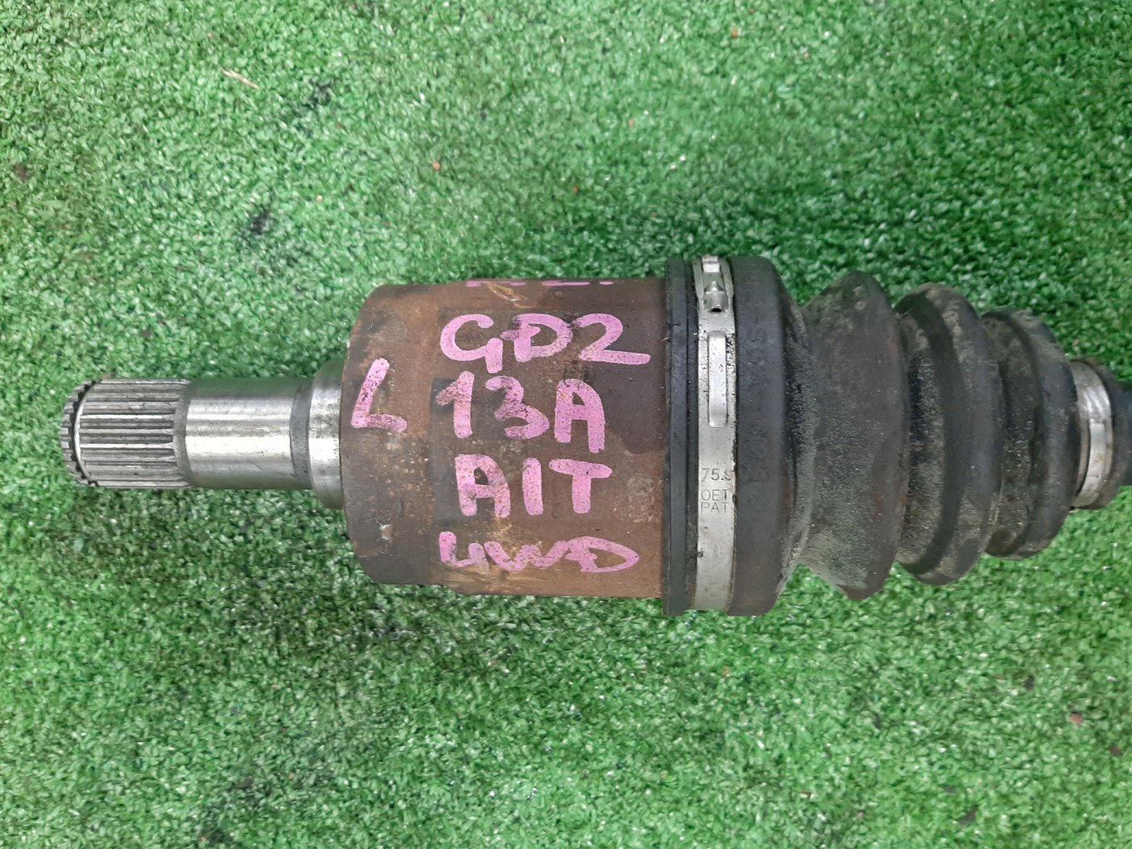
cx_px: 584
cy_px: 424
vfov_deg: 51.3
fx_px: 883
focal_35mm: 27
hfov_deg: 65.3
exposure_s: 1/25
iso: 183
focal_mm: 3.93
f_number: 1.7
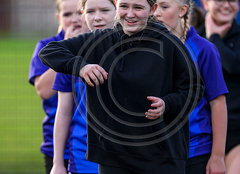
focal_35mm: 672
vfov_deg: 2.2
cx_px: 110
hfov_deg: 3.0
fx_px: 4599
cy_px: 74
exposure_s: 1/1600
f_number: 3.2
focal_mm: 400
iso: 500
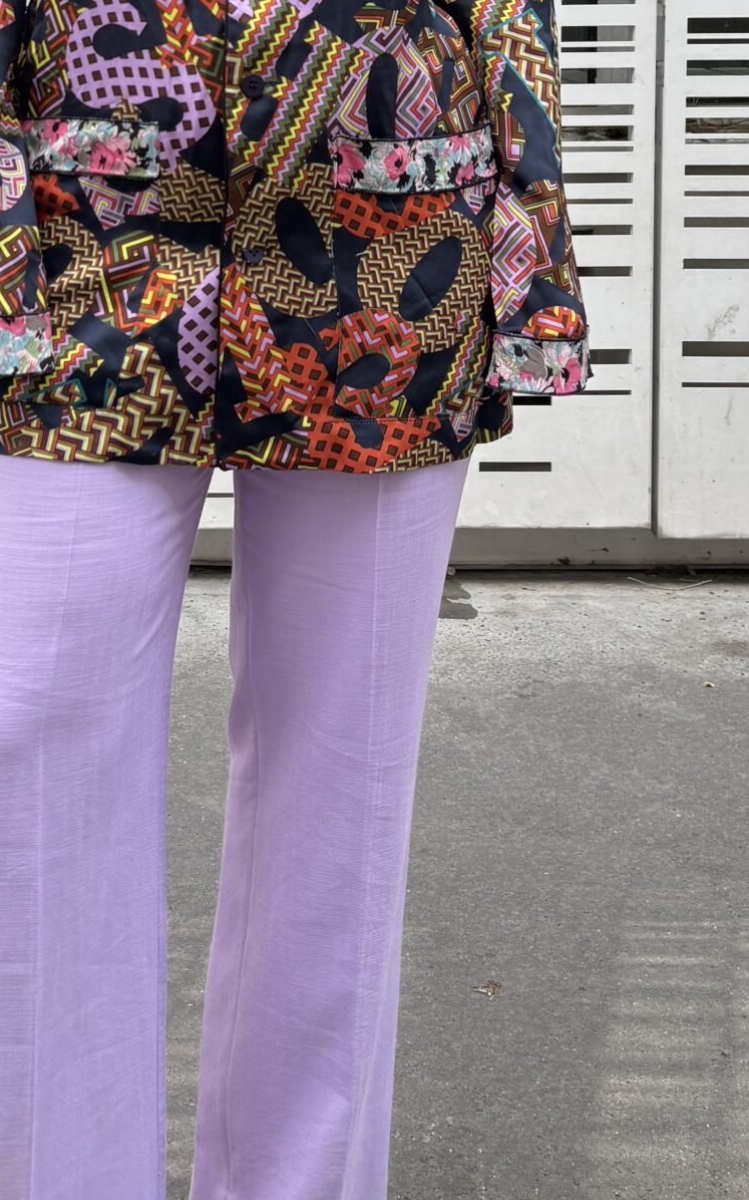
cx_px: 188
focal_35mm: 59
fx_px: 1928
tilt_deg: -5.7
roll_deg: +1.0
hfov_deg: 21.8
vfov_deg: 32.3
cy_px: 47
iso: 50
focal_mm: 5.96
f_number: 1.6
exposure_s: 1/1616
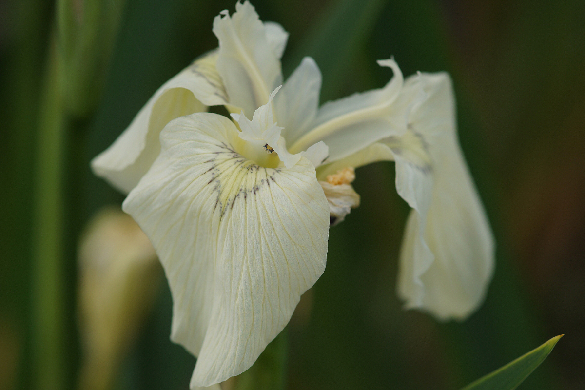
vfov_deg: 9.1
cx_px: 292
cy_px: 195
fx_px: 2437
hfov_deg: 13.7
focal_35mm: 150
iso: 100
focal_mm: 100
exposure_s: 1/250
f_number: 5
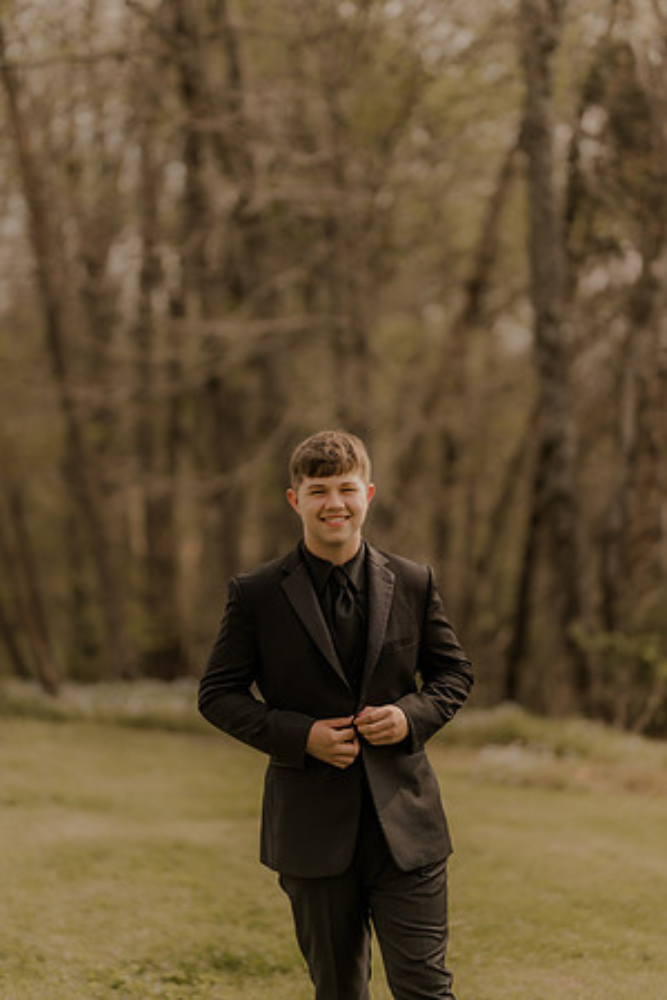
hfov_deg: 16.1
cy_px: 500
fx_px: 2362
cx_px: 334
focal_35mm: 85
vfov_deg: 23.9
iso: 160
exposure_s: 1/2500
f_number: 1.4
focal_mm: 85
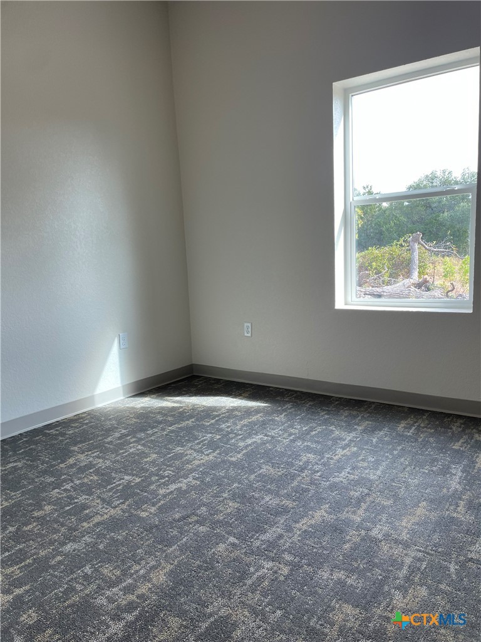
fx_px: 482
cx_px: 240
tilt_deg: -8.5
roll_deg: +1.1
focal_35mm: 26
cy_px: 321
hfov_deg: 53.1
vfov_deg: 67.3
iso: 40
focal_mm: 4.2
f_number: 1.6
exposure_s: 1/120
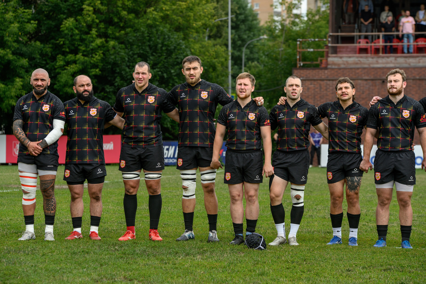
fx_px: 1714
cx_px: 206
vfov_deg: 9.5
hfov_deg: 14.2
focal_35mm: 145
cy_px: 137
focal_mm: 140
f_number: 5.6
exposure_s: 1/1600
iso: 400
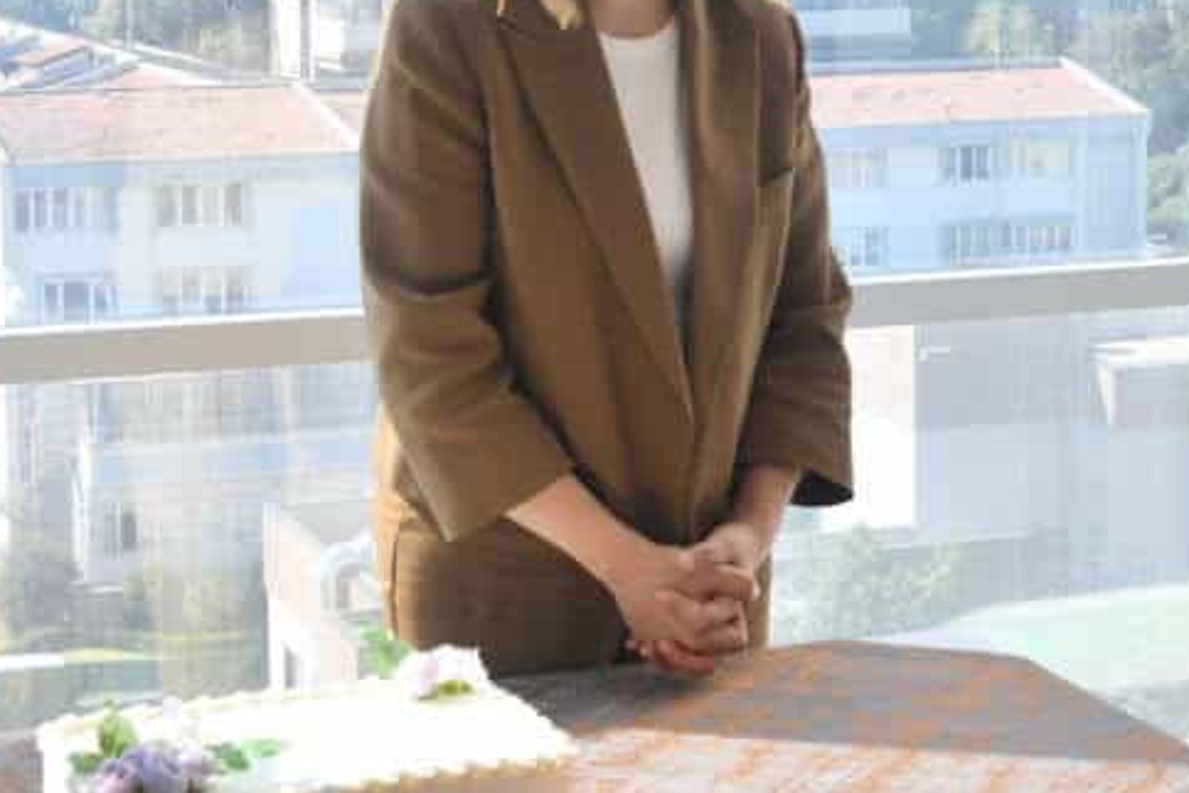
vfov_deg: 15.1
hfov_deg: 22.6
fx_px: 2939
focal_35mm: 89
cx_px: 950
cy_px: 23
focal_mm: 28
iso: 800
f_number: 5.6
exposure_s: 1/320
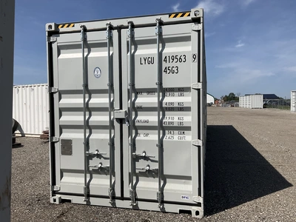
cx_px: 148
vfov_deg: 48.2
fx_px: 248
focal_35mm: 29
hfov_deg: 61.7
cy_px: 111
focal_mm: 3
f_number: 1.8
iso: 25
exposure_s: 1/4065
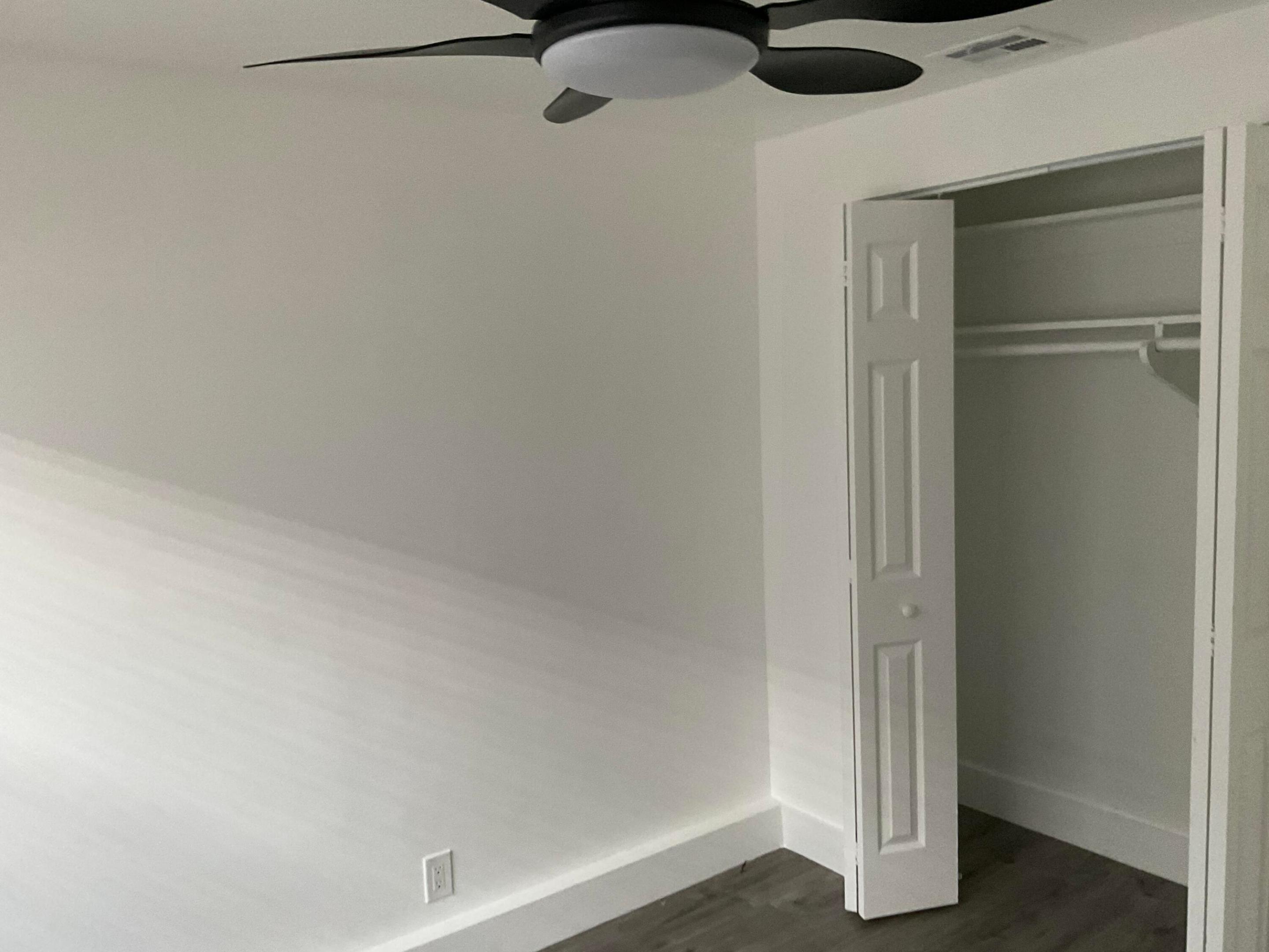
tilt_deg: -3.8
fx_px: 1063
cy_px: 476
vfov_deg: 48.2
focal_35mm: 29
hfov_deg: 61.7
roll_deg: +2.2
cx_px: 634
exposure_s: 1/60
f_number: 1.8
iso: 200
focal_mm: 3
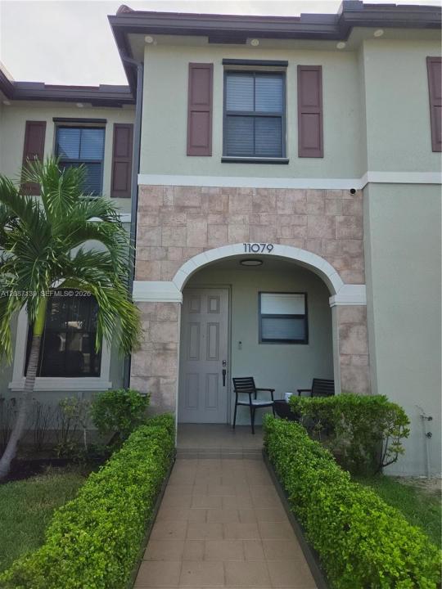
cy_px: 294
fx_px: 392
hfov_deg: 58.9
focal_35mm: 23
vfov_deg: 73.9
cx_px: 221
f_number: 1.8
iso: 50
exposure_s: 1/3184
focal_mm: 5.4
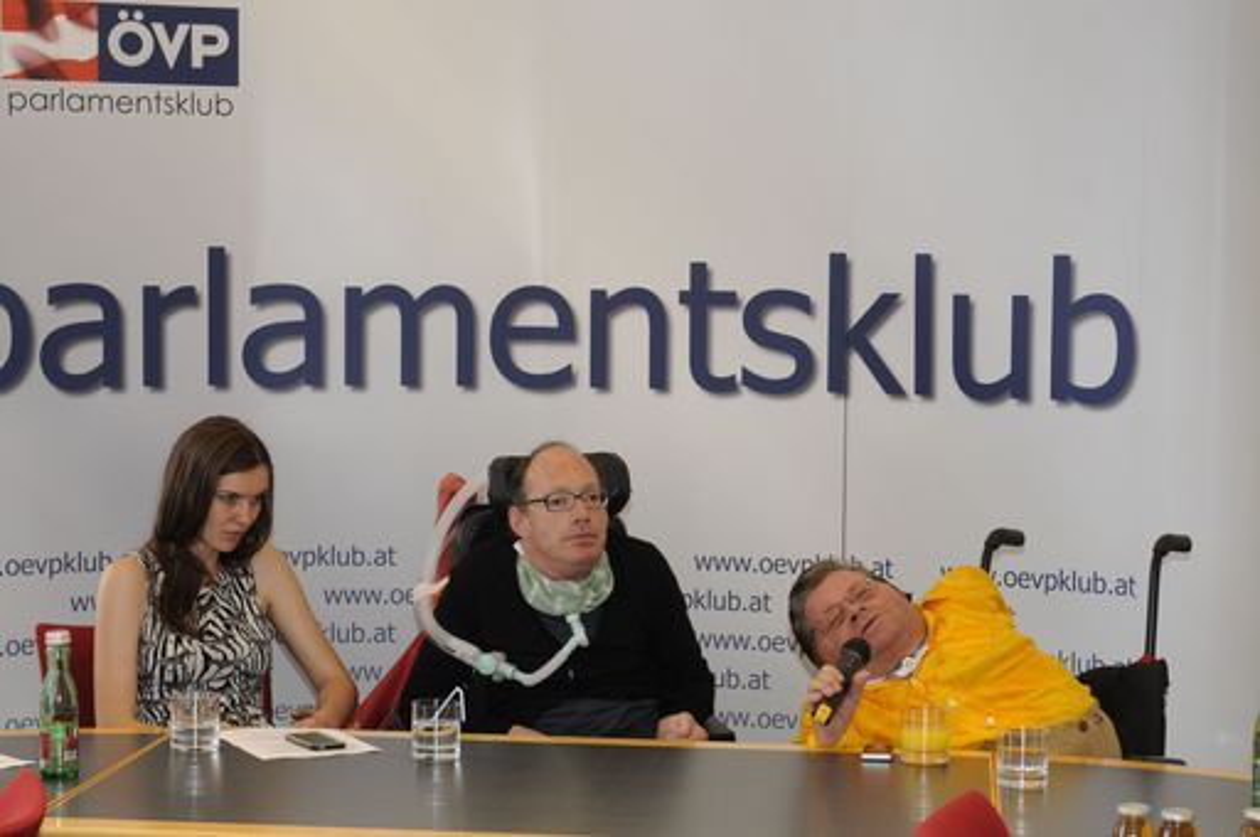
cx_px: 630
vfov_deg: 17.4
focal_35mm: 78
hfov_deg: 26.0
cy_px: 418
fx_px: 2727
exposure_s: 1/60
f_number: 6.3
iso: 500
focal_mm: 52
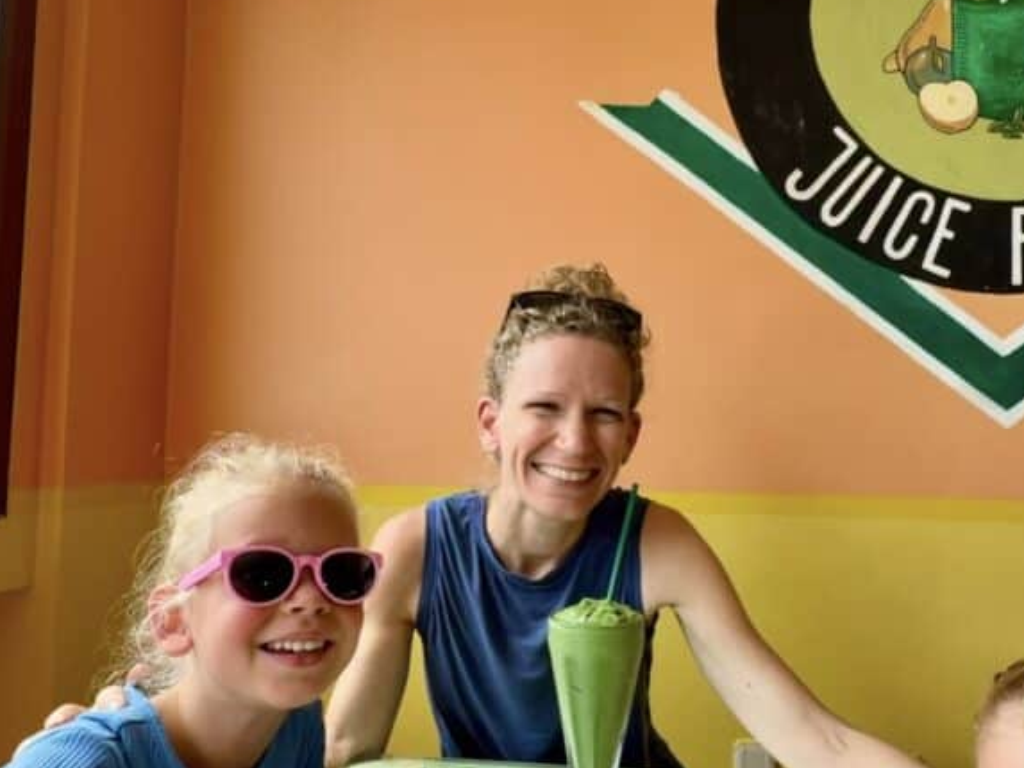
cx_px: 622
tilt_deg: +4.7
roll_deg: +0.1
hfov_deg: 68.6
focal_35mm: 25
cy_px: 400
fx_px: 740
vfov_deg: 54.9
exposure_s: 1/121
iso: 50
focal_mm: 2.22
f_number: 2.2
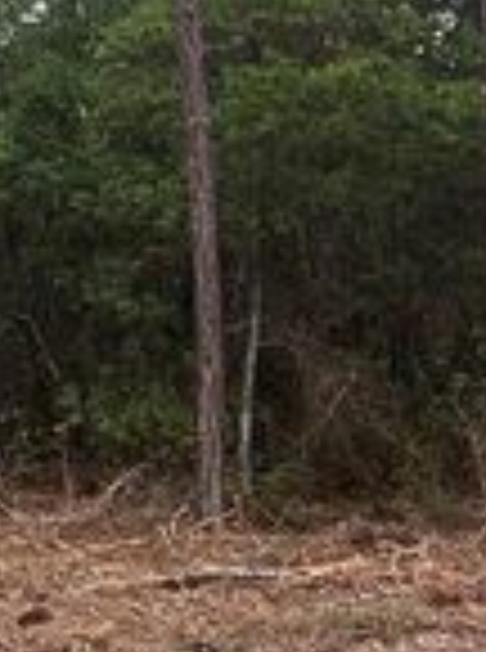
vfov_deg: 16.3
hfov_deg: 11.3
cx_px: -432
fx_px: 2256
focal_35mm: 120
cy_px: 124
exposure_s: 1/60
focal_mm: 5.7
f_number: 1.5
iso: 160
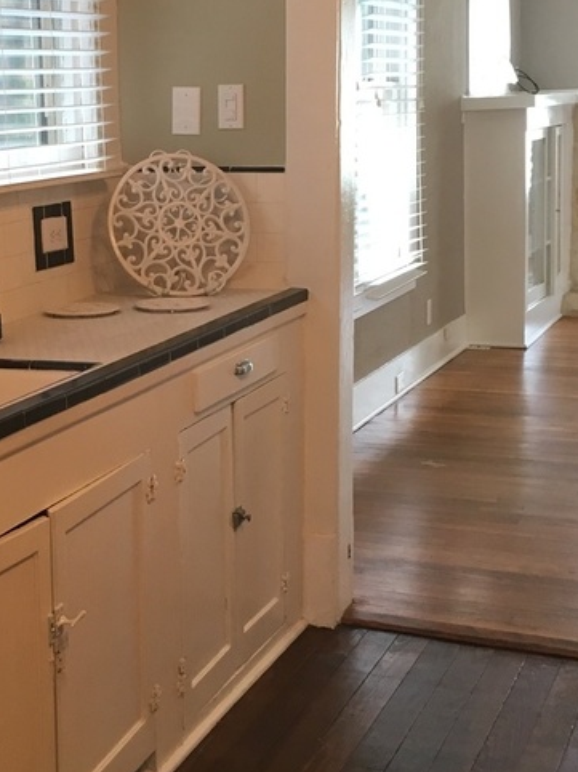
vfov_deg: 29.8
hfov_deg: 22.4
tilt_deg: -9.8
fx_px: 1448
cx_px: 146
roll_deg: +0.6
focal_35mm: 65
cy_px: 346
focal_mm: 4.15
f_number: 2.2
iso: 64
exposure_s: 1/30
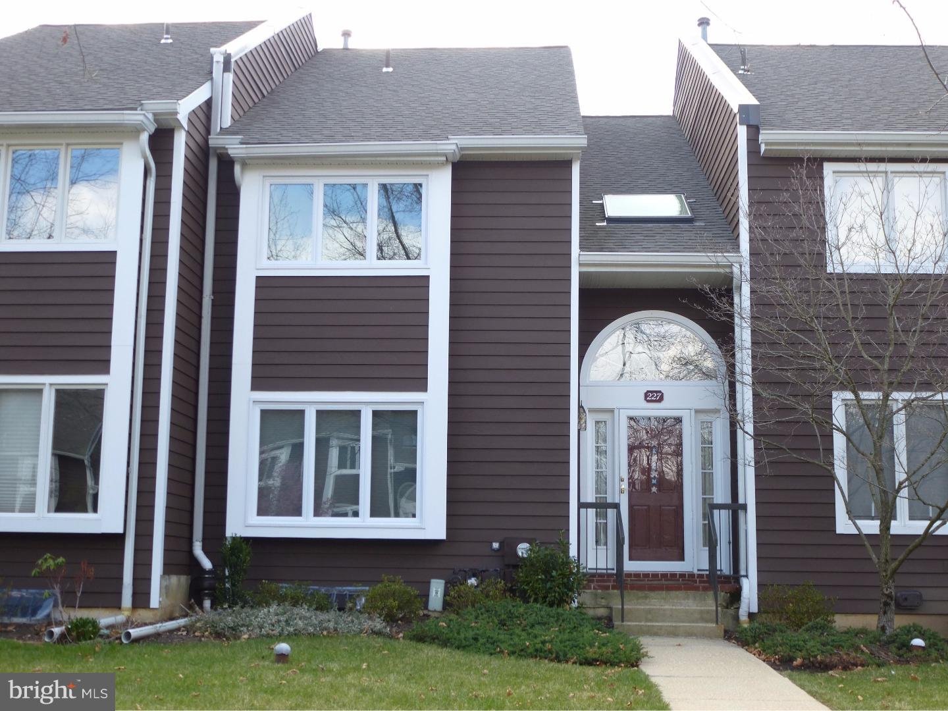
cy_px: 356
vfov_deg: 32.2
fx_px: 1232
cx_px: 474
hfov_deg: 42.1
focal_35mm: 45
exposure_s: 1/125
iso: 100
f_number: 4
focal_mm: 8
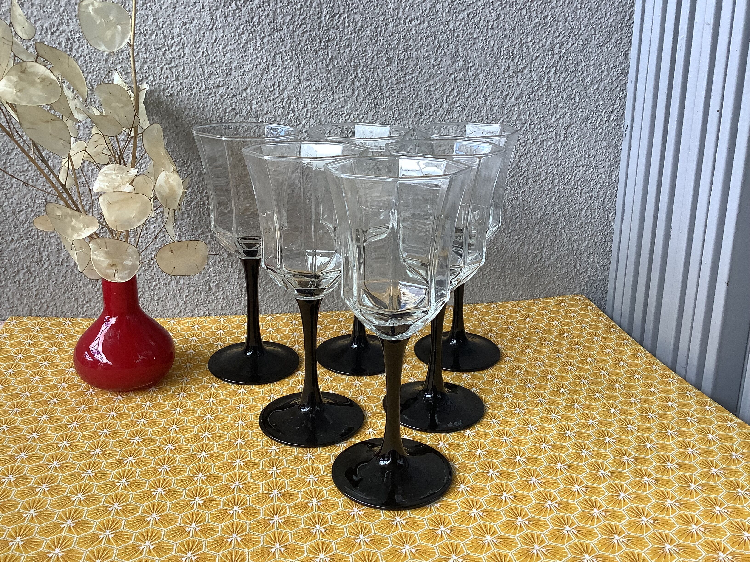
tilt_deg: -16.4
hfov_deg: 58.4
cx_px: 375
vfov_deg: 45.4
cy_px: 281
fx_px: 672
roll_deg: -0.4
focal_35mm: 31
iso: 80
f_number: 2.4
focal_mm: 3.3
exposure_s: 1/120
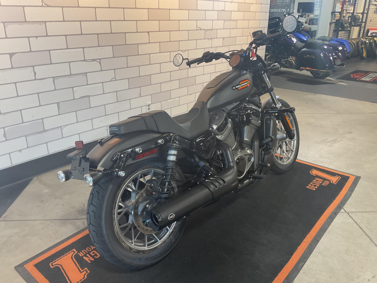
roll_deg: +0.2
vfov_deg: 48.2
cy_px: 142
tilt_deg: -22.4
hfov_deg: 61.7
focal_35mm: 29
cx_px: 188
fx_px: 316
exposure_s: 1/50
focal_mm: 3
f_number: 1.8
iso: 64
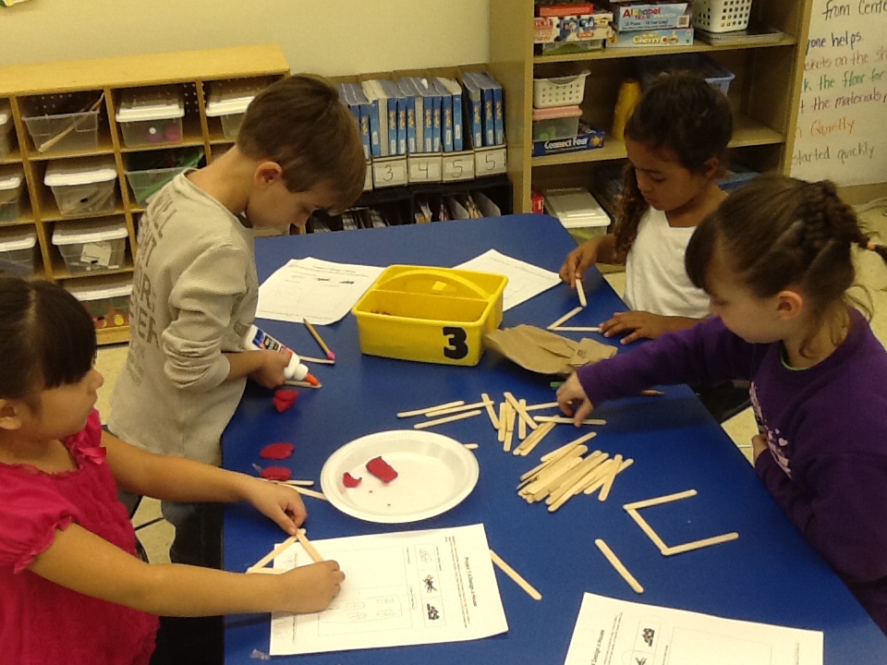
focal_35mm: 44
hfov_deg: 42.9
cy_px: 332
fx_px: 1127
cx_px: 444
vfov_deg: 32.9
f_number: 2.4
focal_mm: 2.03
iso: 64
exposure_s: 1/30
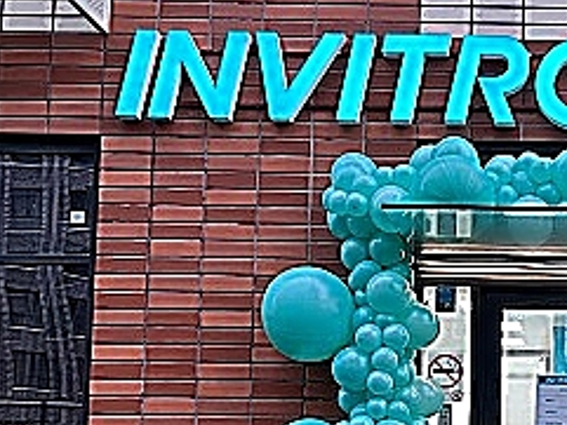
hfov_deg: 33.0
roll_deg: -0.8
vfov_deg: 26.0
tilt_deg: +3.7
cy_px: 400
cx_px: 551
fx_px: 885
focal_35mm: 54
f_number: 1.5
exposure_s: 1/100
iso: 125
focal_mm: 5.7
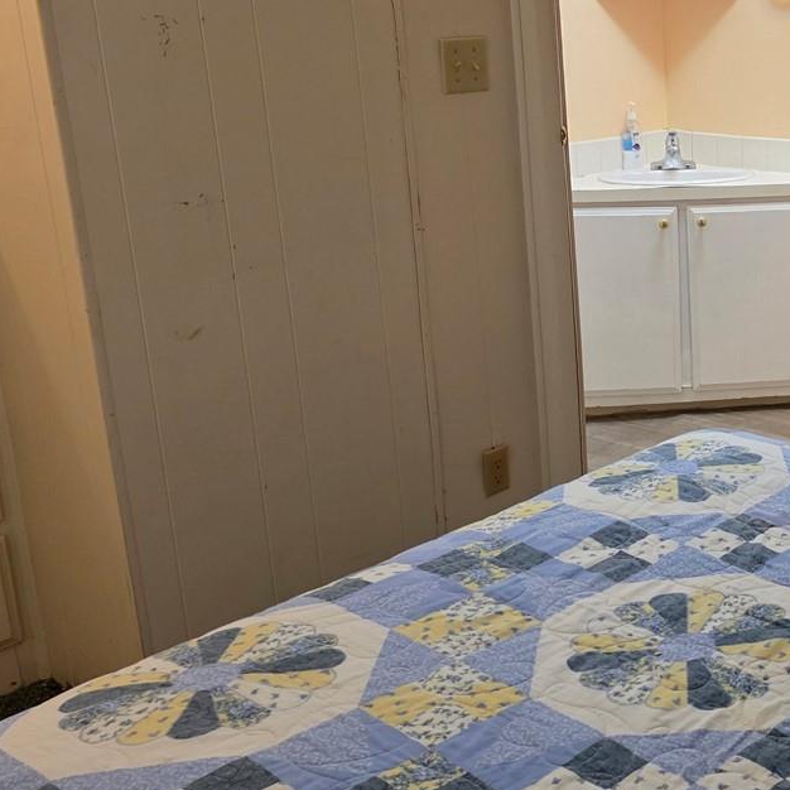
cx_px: 804
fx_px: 1343
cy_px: 333
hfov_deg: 30.3
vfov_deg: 32.7
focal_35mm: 52
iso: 500
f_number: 1.7
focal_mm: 6.3
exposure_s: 1/120
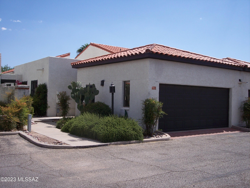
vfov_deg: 36.8
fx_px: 282
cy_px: 94
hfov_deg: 47.9
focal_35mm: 39
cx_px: 125
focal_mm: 8
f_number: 5.6
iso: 100
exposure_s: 1/500
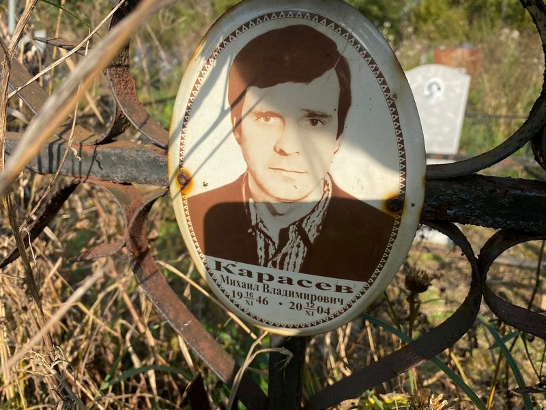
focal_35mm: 26
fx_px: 410
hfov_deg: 67.3
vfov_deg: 53.1
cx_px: 273
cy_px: 205
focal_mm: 4.25
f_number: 1.8
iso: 32
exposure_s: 1/3205
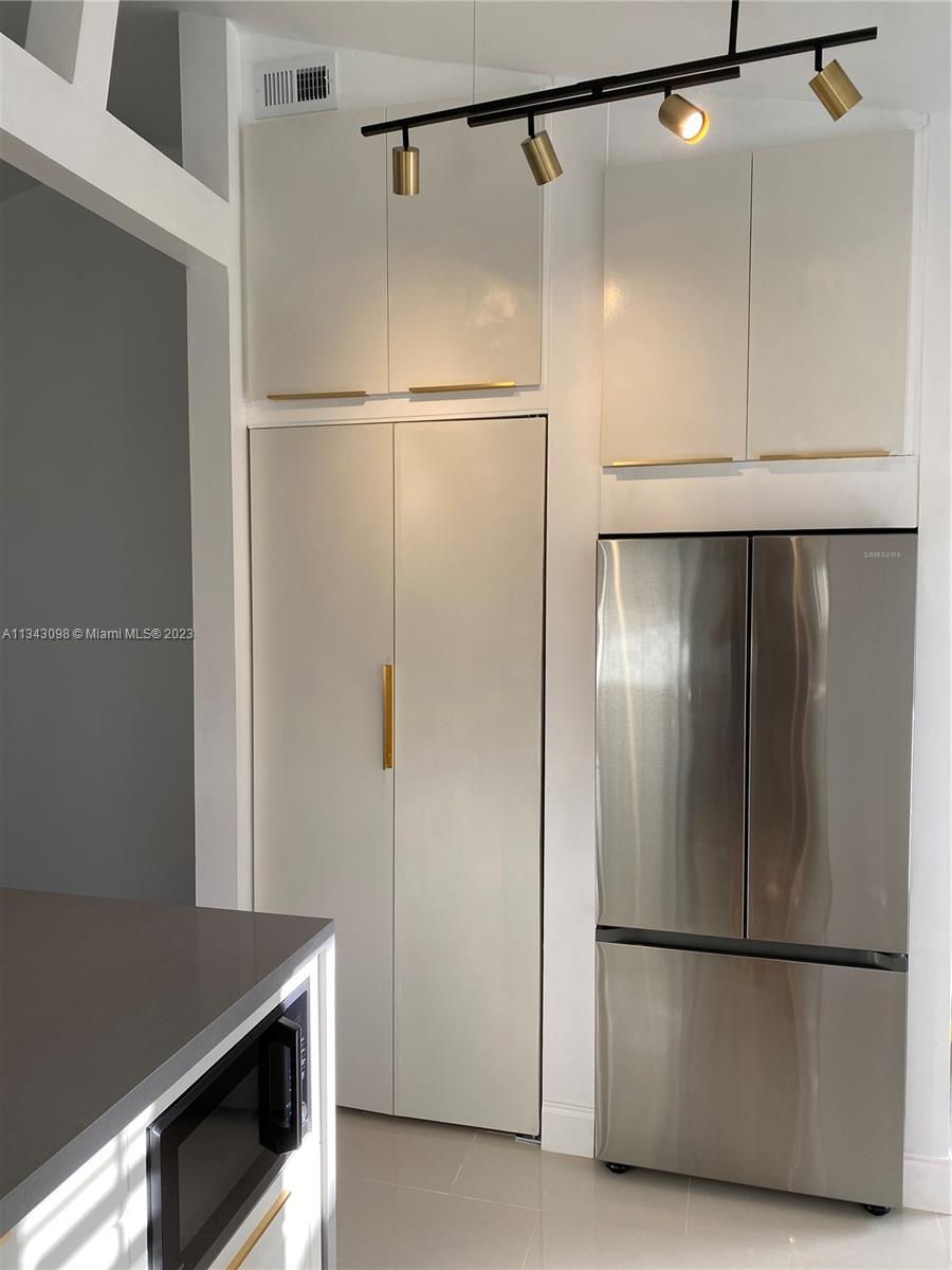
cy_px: 635
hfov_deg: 53.1
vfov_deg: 67.3
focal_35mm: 26
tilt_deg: -2.3
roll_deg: +0.6
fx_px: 953
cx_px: 476
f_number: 1.8
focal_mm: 4.25
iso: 32
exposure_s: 1/242
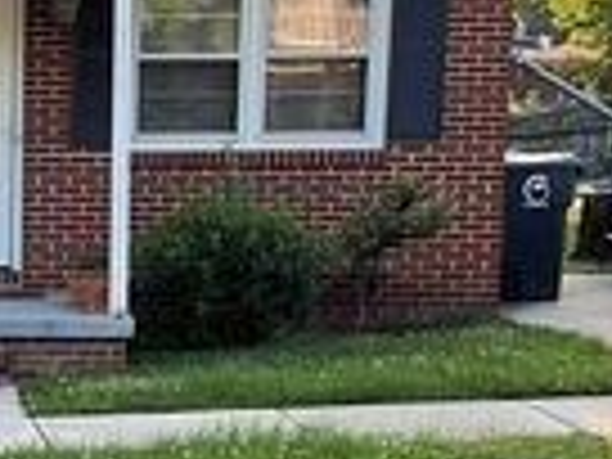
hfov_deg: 17.3
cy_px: 407
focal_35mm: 107
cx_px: -184
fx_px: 1892
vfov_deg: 13.7
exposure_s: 1/149
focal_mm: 3
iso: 16
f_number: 1.8
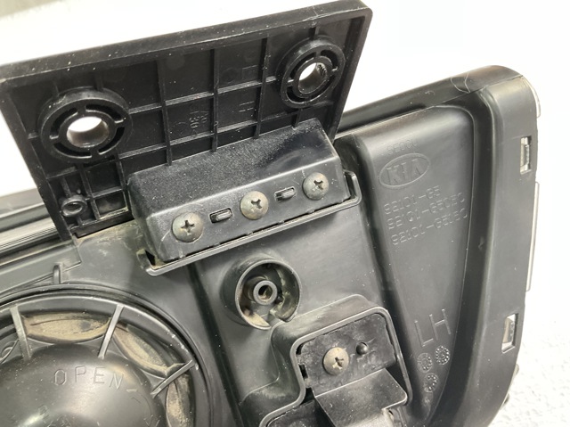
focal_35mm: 29
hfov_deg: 61.7
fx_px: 477
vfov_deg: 48.2
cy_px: 214
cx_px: 285
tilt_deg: -84.8
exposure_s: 1/50
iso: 125
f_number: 1.8
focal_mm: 3
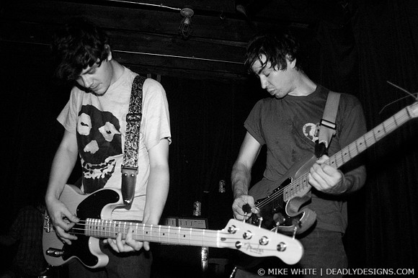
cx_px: 209
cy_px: 139
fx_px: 348
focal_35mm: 30
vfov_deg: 43.6
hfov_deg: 62.0
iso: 1600
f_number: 2.8
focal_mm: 20
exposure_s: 1/30
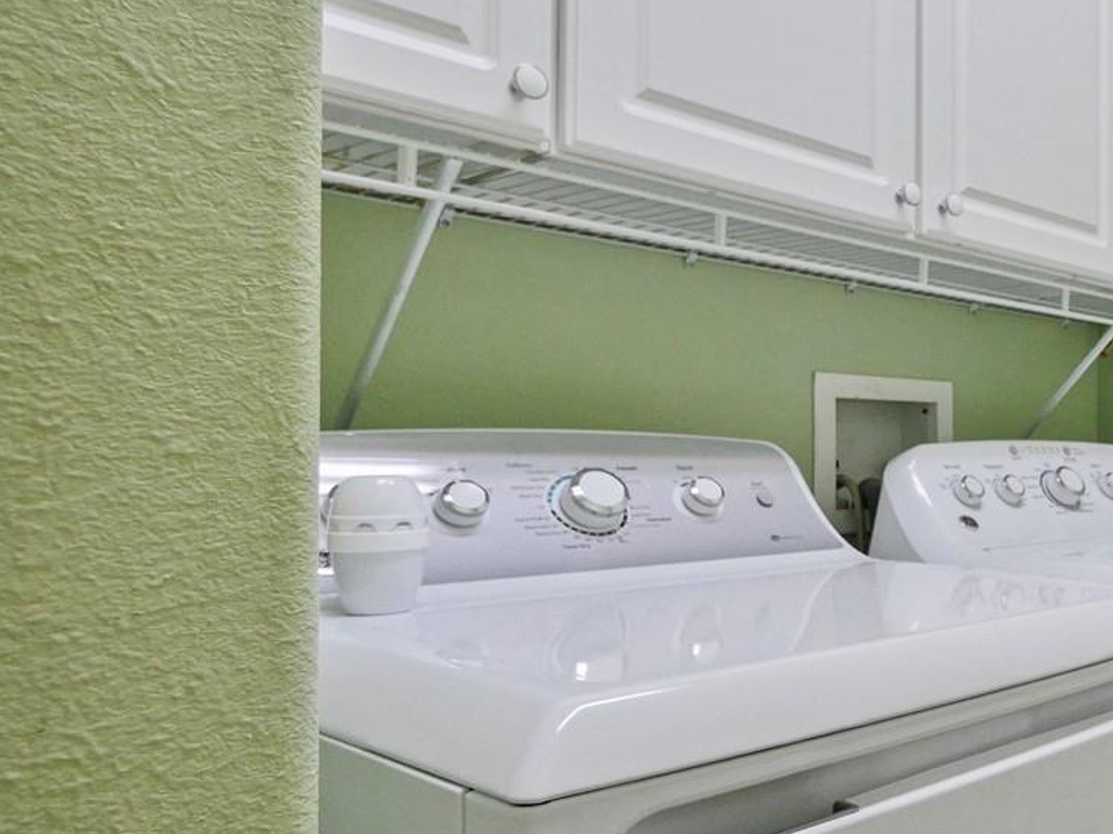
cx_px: 1179
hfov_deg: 46.0
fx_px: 997
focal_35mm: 31
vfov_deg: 45.4
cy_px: 435
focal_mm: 7
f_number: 4
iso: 1000
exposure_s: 1/60
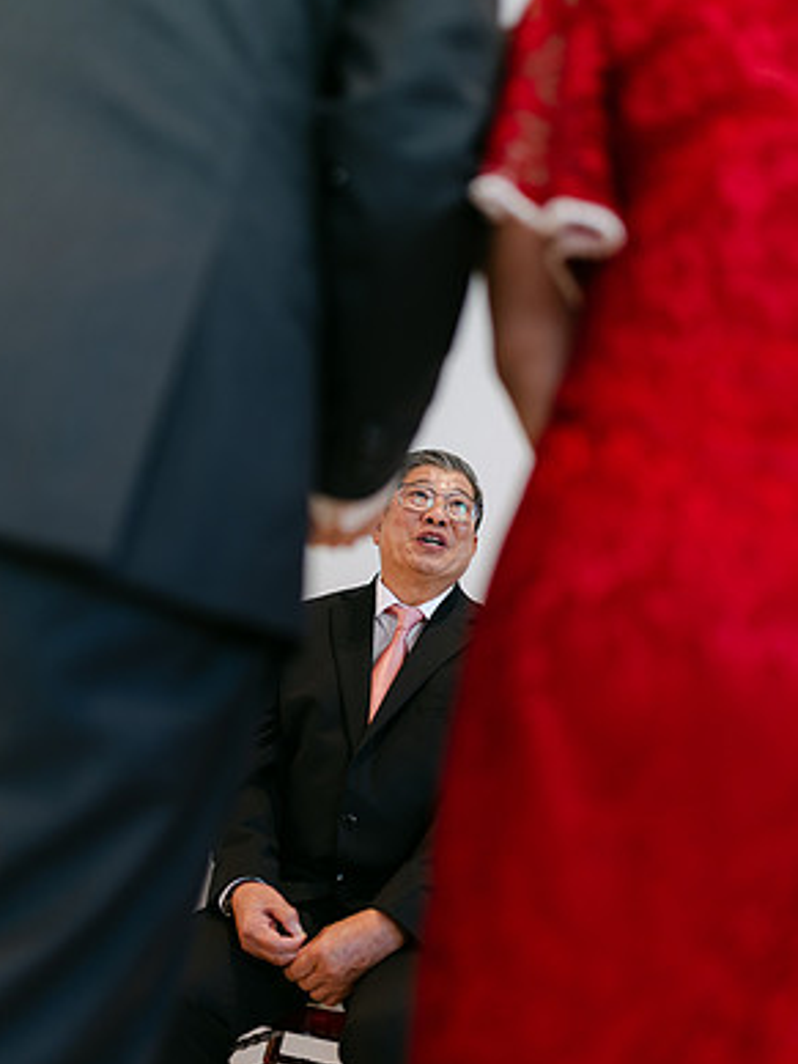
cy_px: 551
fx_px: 1199
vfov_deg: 47.9
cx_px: 398
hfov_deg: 36.8
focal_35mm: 39
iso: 360
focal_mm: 35
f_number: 1.4
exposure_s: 1/125
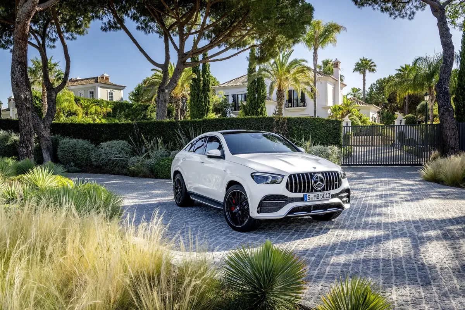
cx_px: 232
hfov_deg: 60.3
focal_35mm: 31
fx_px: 400
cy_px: 155
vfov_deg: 42.3
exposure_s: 1/60
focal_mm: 31
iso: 100
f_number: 11
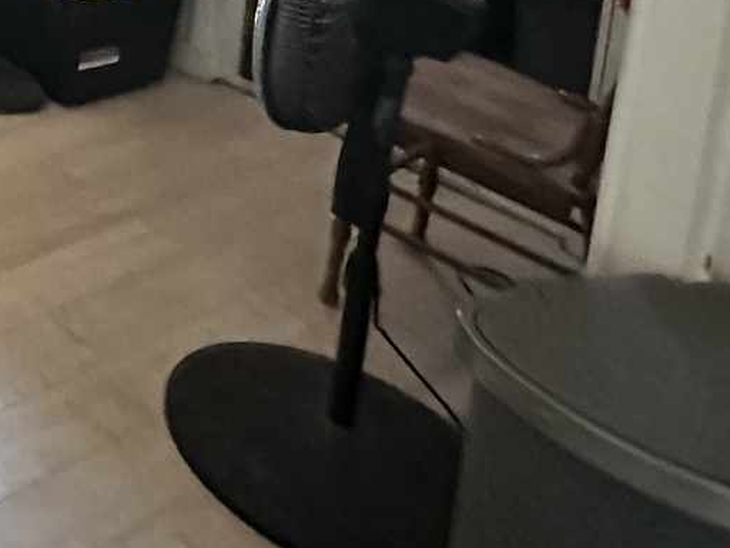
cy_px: -338
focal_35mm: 56
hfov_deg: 24.7
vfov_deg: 20.9
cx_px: -416
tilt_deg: -7.3
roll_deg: -2.0
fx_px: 1181
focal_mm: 2.22
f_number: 2.2
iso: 1250
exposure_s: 1/52
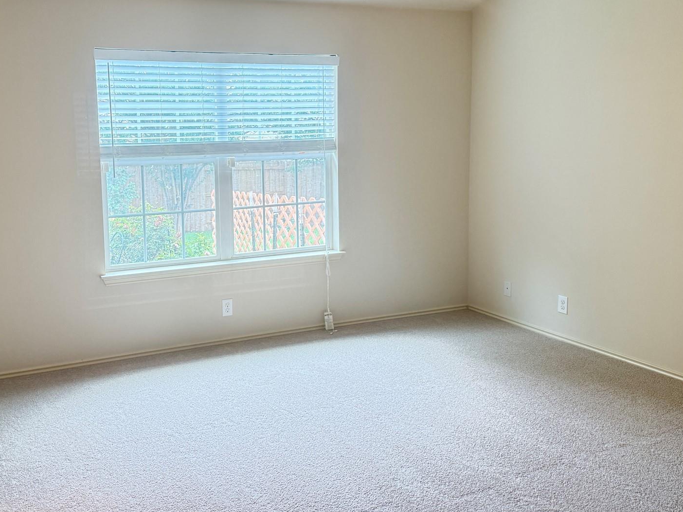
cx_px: 246
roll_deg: +1.6
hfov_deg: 51.9
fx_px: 691
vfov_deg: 40.5
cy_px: 200
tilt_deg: -6.4
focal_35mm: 35
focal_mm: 6.76
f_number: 1.78
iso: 320
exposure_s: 1/120
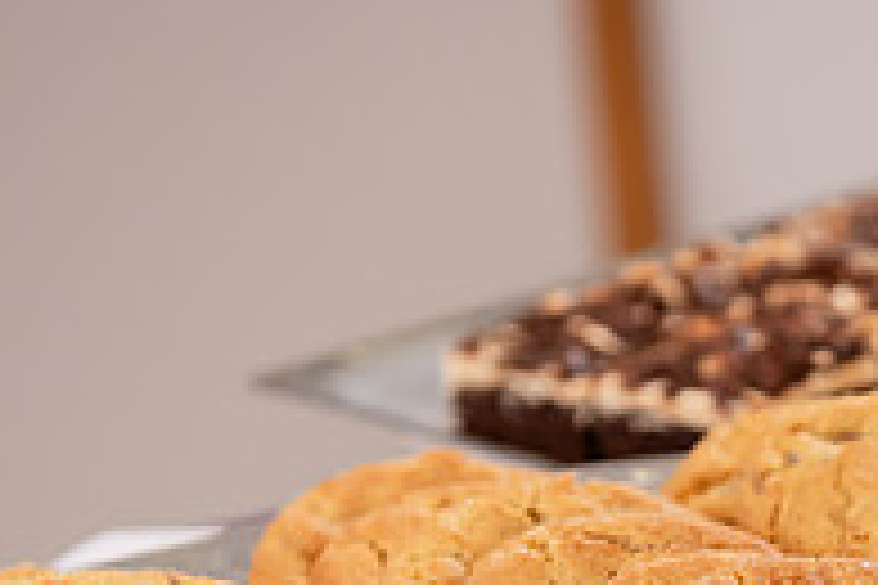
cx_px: 950
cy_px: 862
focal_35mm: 164
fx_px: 3999
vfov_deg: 8.2
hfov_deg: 12.3
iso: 400
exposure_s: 1/160
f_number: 3.5
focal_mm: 55
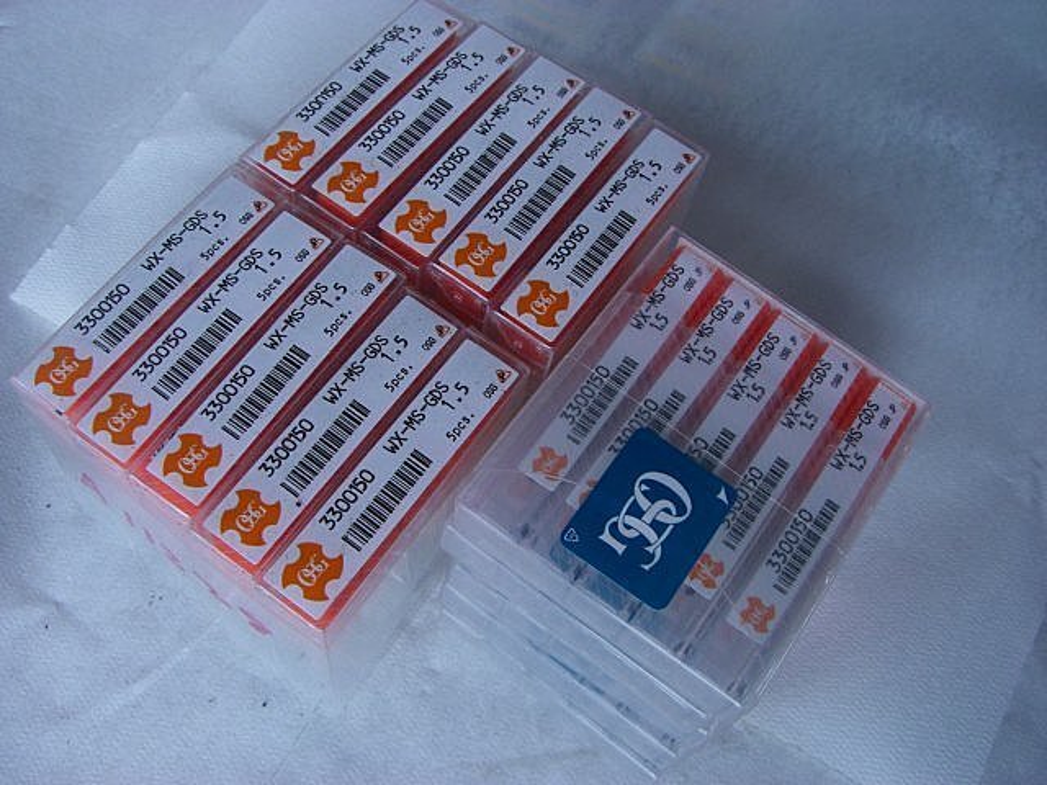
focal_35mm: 38
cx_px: 524
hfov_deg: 49.0
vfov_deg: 37.7
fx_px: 1149
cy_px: 392
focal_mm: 6.2
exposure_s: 1/80
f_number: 2.7
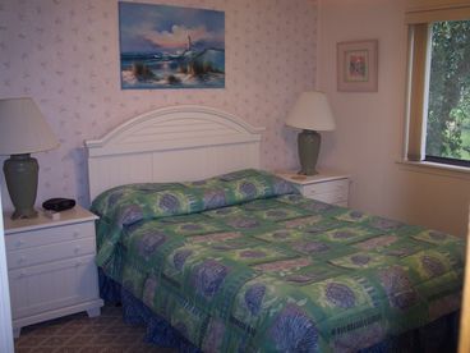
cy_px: 176
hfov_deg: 49.0
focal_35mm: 38
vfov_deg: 37.7
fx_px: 516
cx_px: 235
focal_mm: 8
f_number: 2.8
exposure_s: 1/30
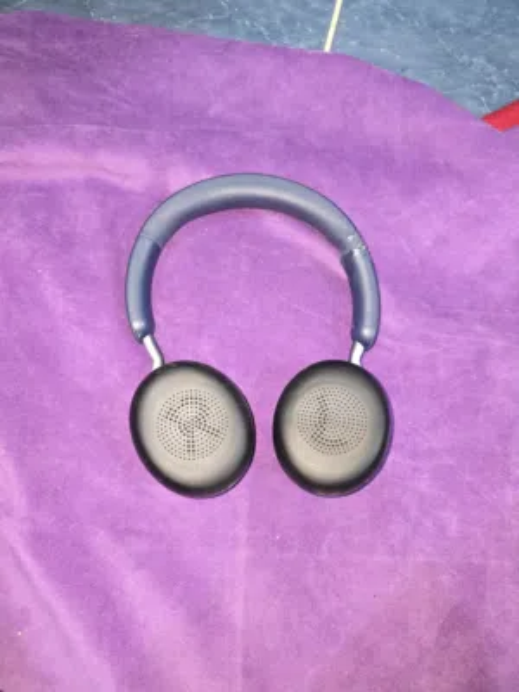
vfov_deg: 73.9
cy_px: 346
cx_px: 260
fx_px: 460
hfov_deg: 58.9
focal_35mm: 23
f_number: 1.7
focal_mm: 6.3
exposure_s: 1/12
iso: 250
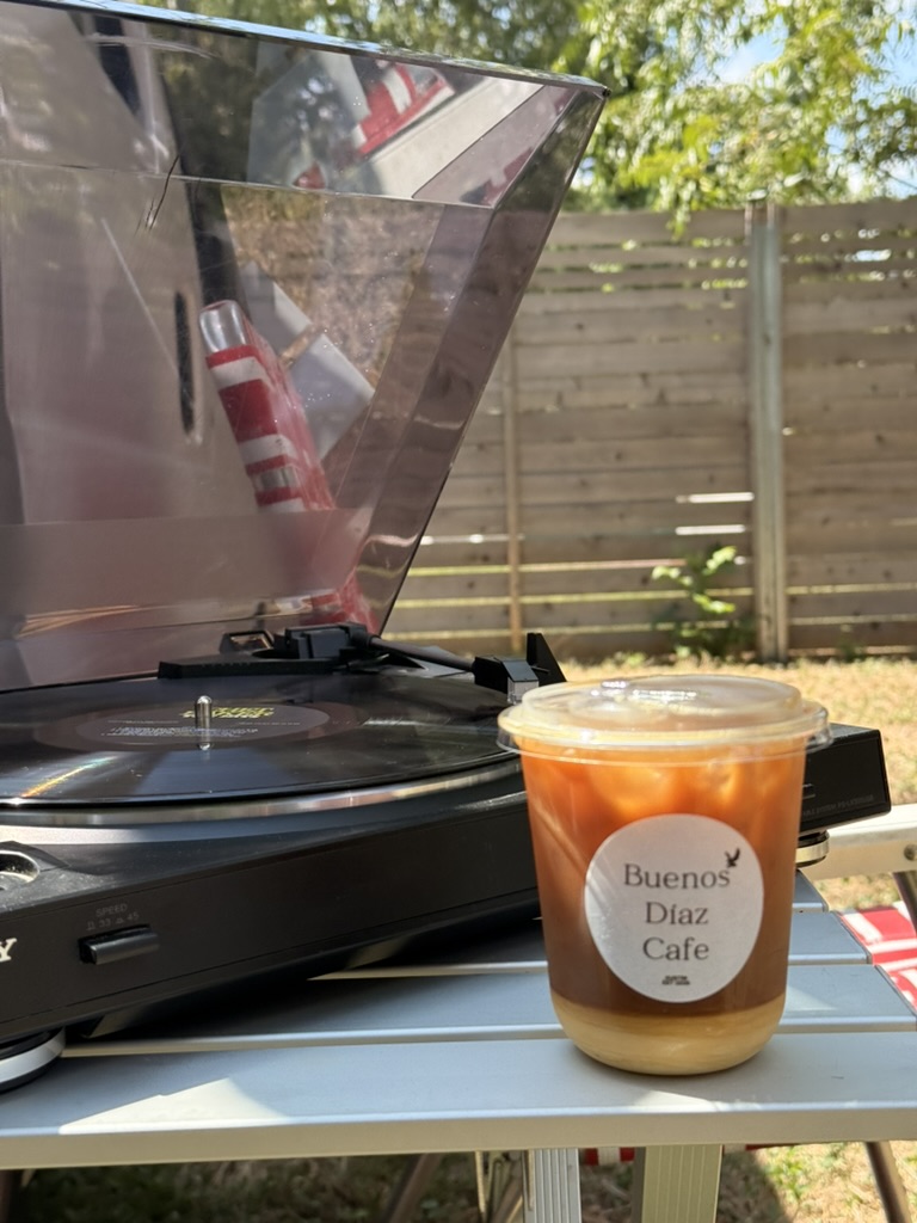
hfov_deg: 30.3
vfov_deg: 39.7
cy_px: 612
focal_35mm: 48
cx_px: 458
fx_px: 1695
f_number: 1.78
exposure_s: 1/1642
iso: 64
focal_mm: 6.76
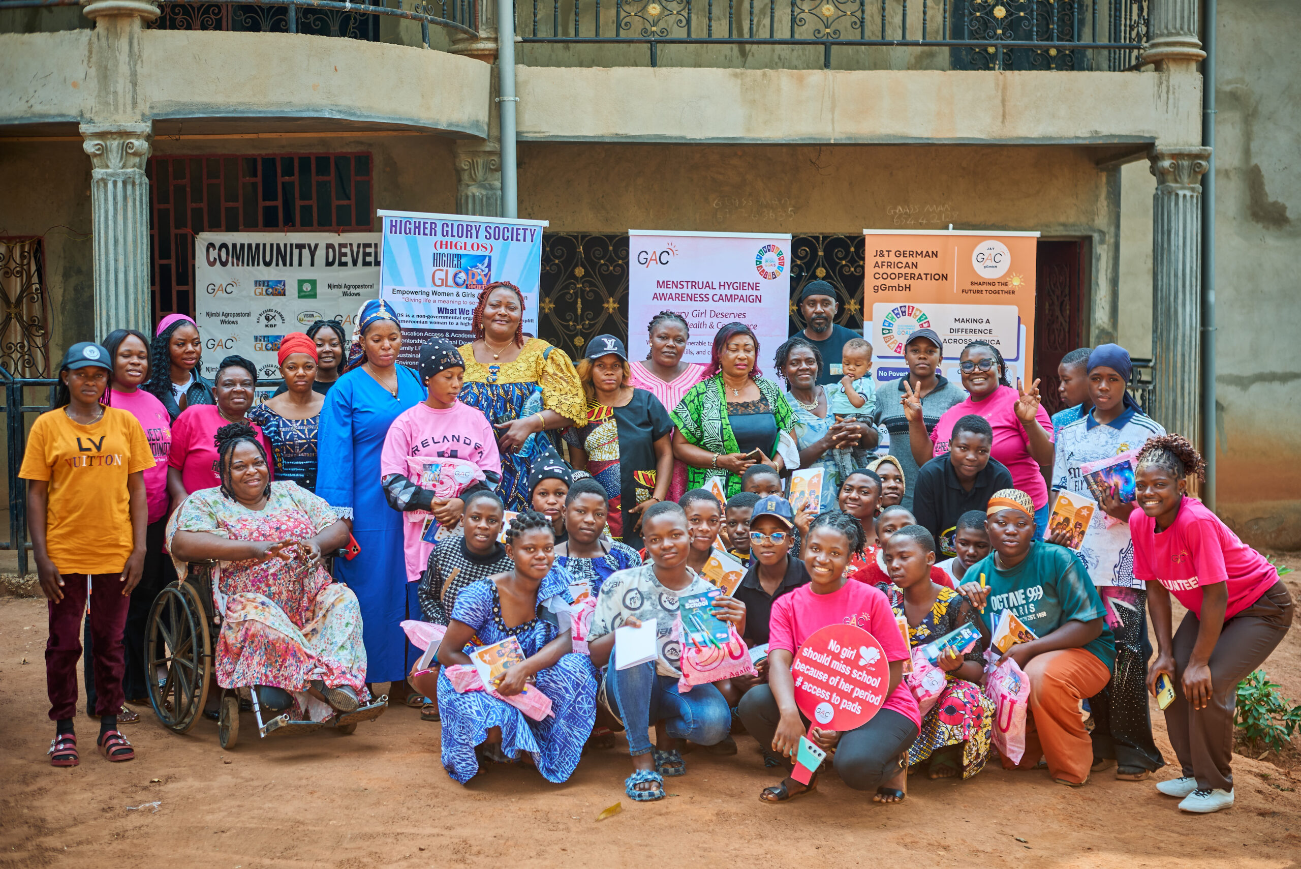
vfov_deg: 27.0
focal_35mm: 50
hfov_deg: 39.6
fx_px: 1808
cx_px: 650
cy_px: 434
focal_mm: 50
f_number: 2.8
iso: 100
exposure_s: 1/250
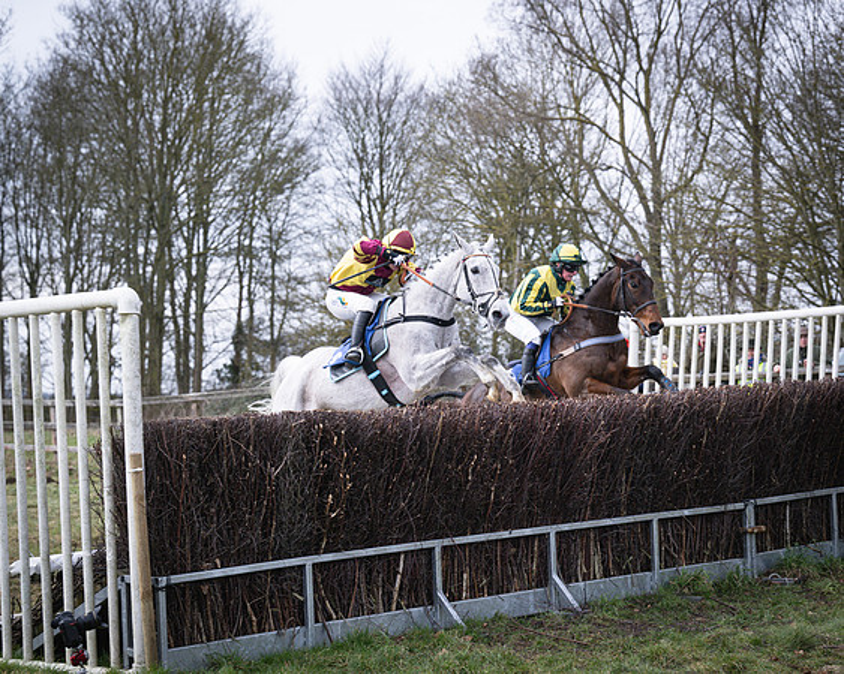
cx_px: 422
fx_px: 1970
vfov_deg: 19.4
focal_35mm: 79
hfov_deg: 24.2
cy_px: 337
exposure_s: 1/1000
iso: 400
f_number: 5
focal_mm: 70
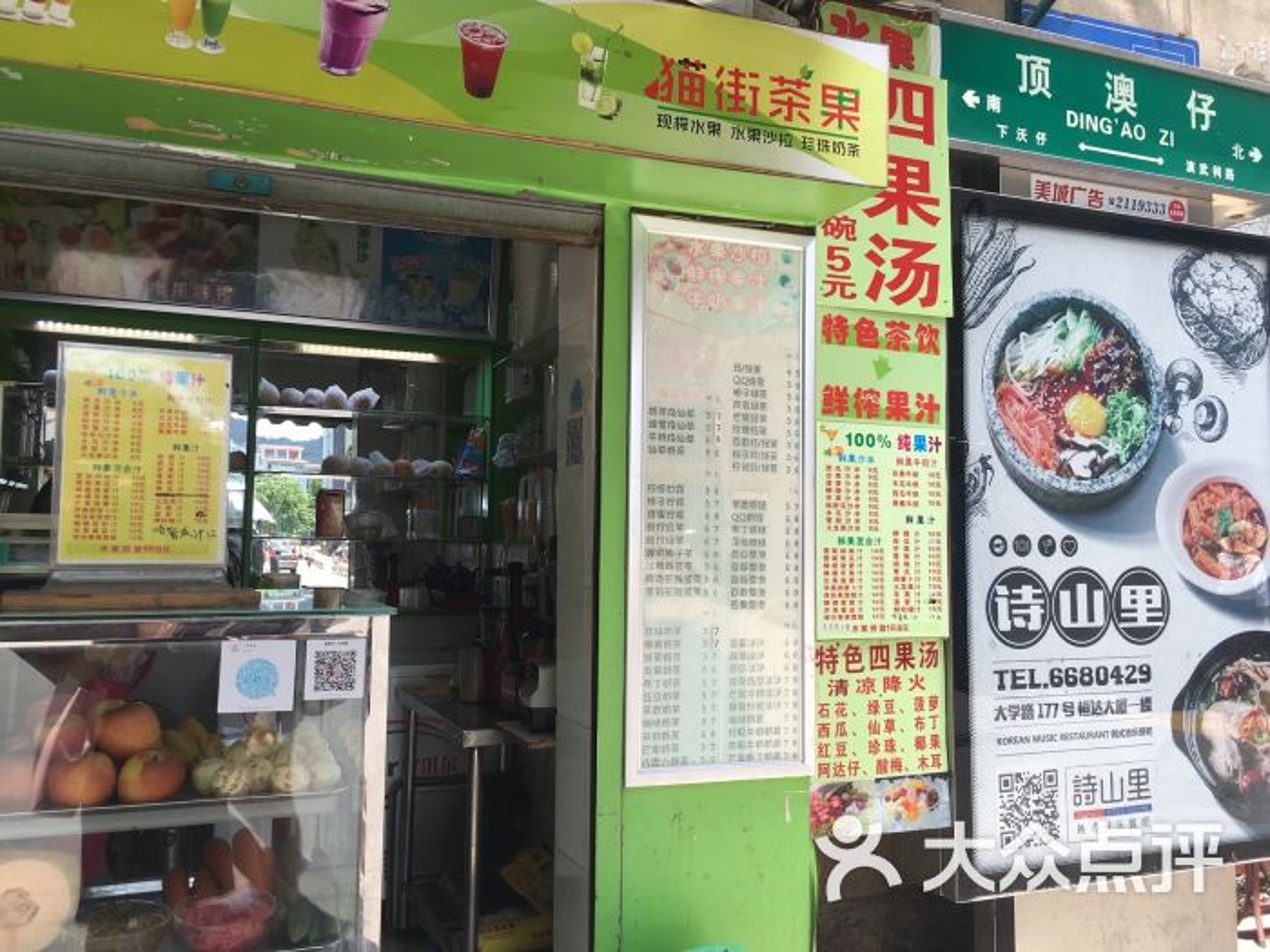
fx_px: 1064
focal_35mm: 29
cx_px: 635
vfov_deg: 48.2
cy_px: 476
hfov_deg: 61.7
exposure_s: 1/278
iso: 25
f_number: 2.2
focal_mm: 4.15
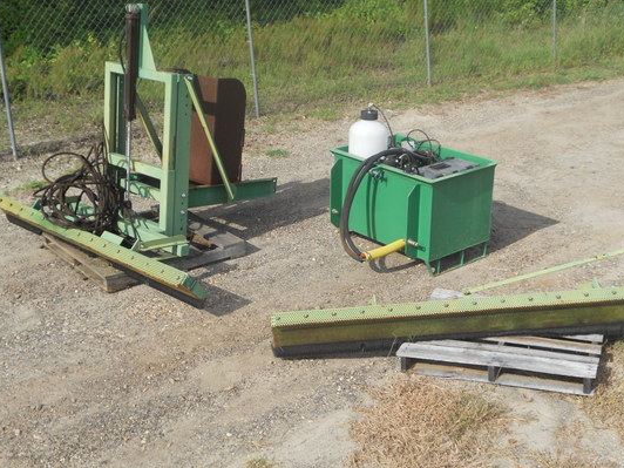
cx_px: 311
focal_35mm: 47
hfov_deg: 40.4
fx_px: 847
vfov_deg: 30.9
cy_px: 230
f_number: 4.3
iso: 80
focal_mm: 8.2
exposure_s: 1/500
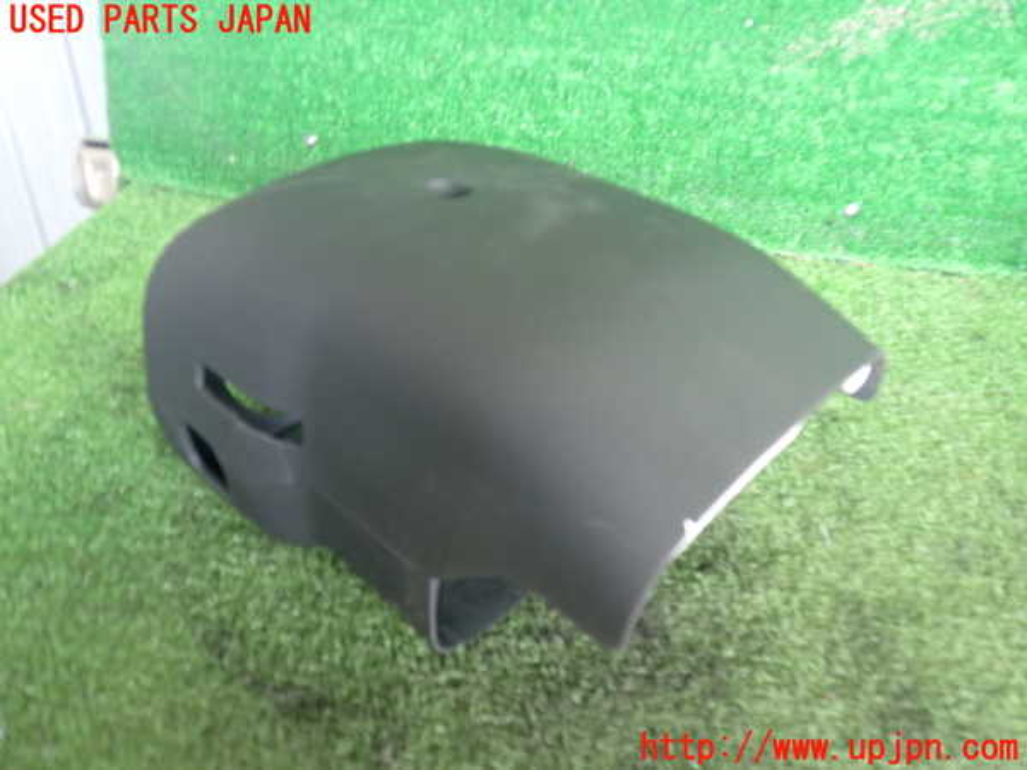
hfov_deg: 60.0
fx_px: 890
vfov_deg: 46.8
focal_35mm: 30
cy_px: 385
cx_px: 514
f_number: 2.3
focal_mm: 5.4
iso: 320
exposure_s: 1/30
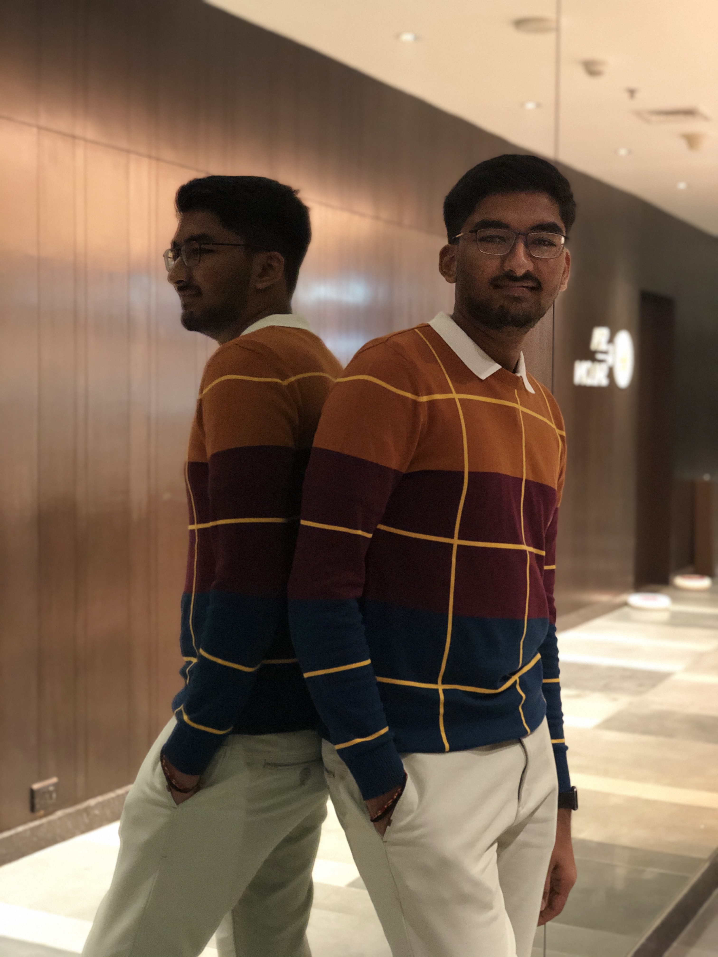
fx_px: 1438
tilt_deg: -1.6
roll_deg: +0.0
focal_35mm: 52
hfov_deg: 28.0
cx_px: 359
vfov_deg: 36.8
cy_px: 478
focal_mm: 6
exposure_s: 1/8
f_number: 2.4
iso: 200
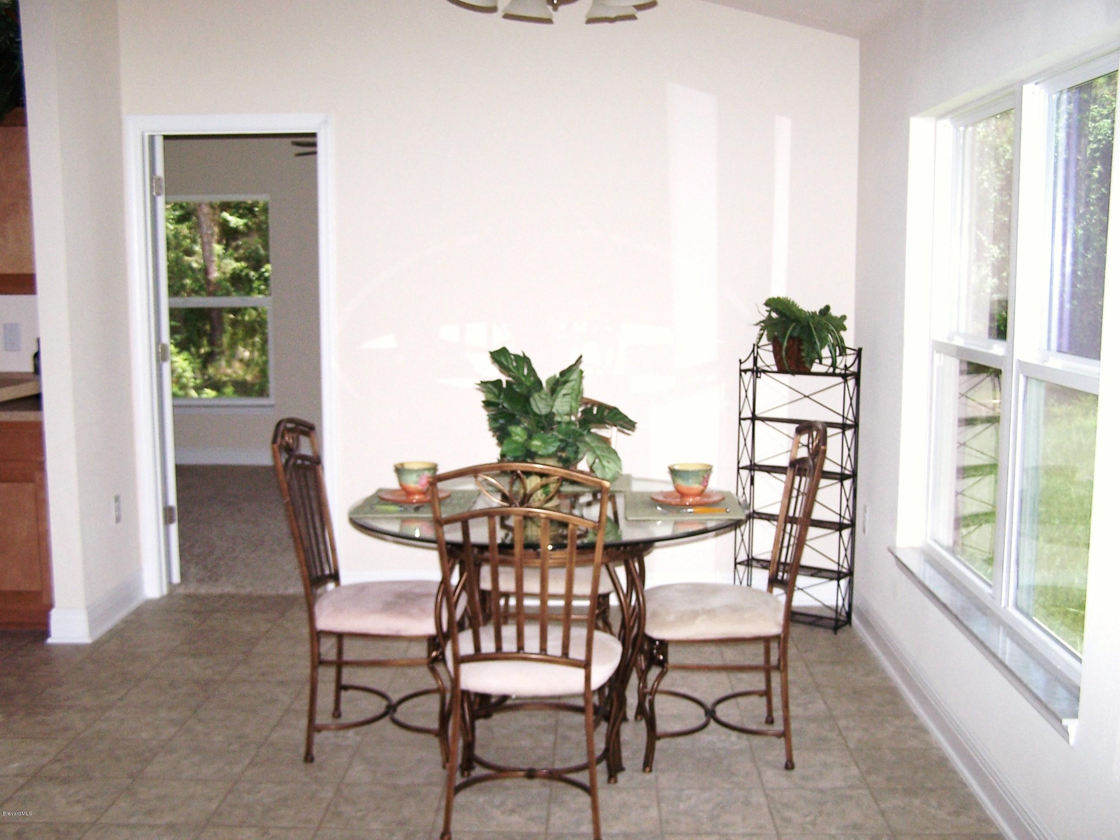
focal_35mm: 38
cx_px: 560
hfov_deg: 49.0
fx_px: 1229
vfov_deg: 37.7
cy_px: 420
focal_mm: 6.3
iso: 80
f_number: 2.8
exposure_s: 1/500
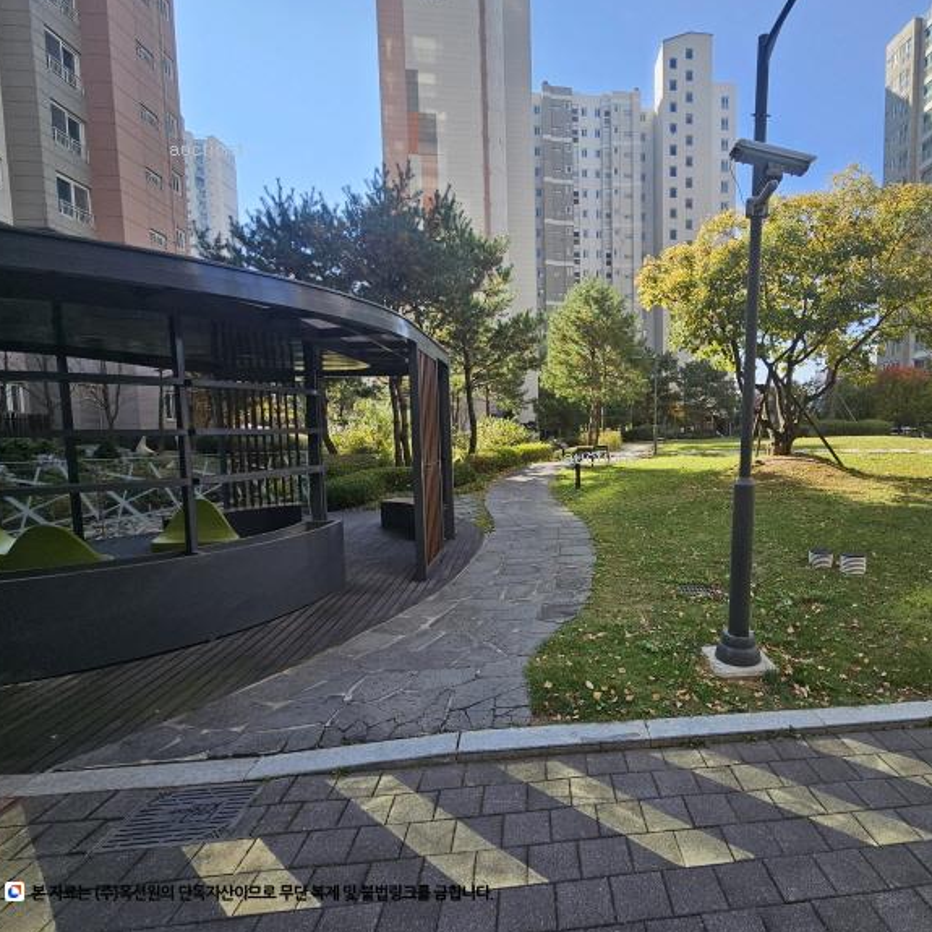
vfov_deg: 87.4
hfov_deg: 85.2
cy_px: 468
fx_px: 487
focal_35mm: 16
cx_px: 600
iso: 50
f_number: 2.2
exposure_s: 1/914
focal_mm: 2.2
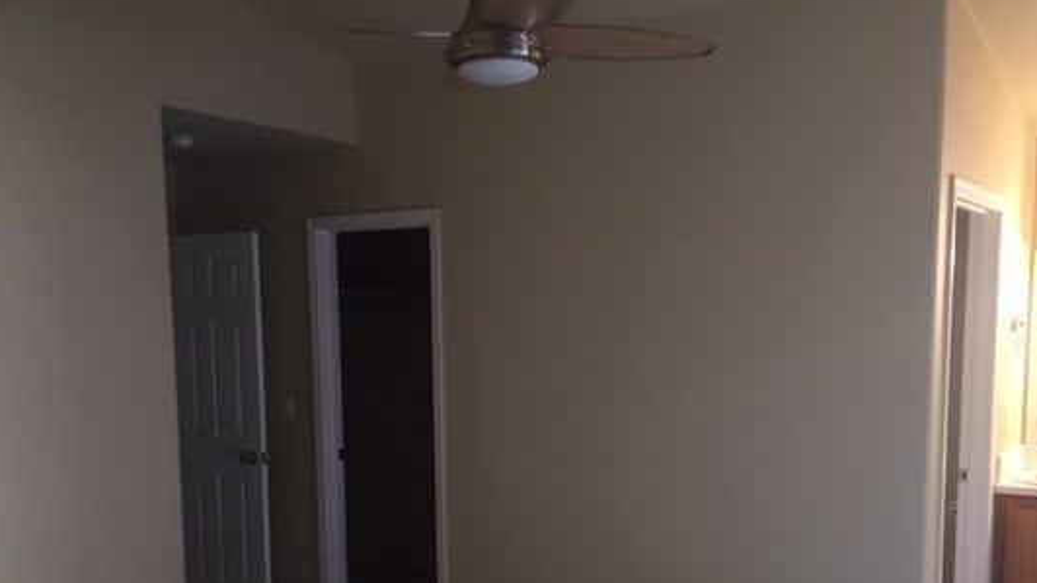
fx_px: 1045
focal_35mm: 38
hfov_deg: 52.5
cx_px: 614
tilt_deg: -8.0
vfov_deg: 30.5
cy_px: 452
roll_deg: -0.5
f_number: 2.2
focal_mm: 4.15
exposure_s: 1/30
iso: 125
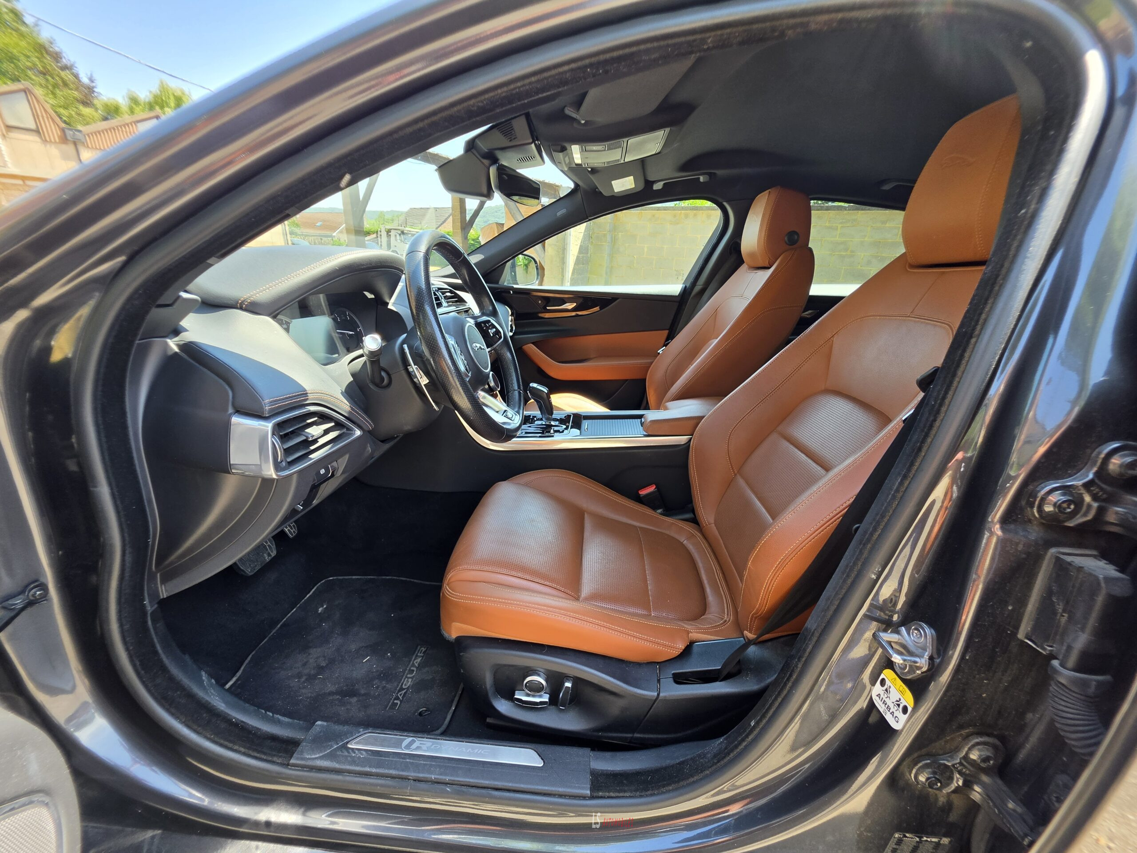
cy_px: 426
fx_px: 427
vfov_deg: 89.9
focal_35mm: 13
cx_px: 568
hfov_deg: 106.2
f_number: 1.9
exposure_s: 1/120
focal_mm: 2.2
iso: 32
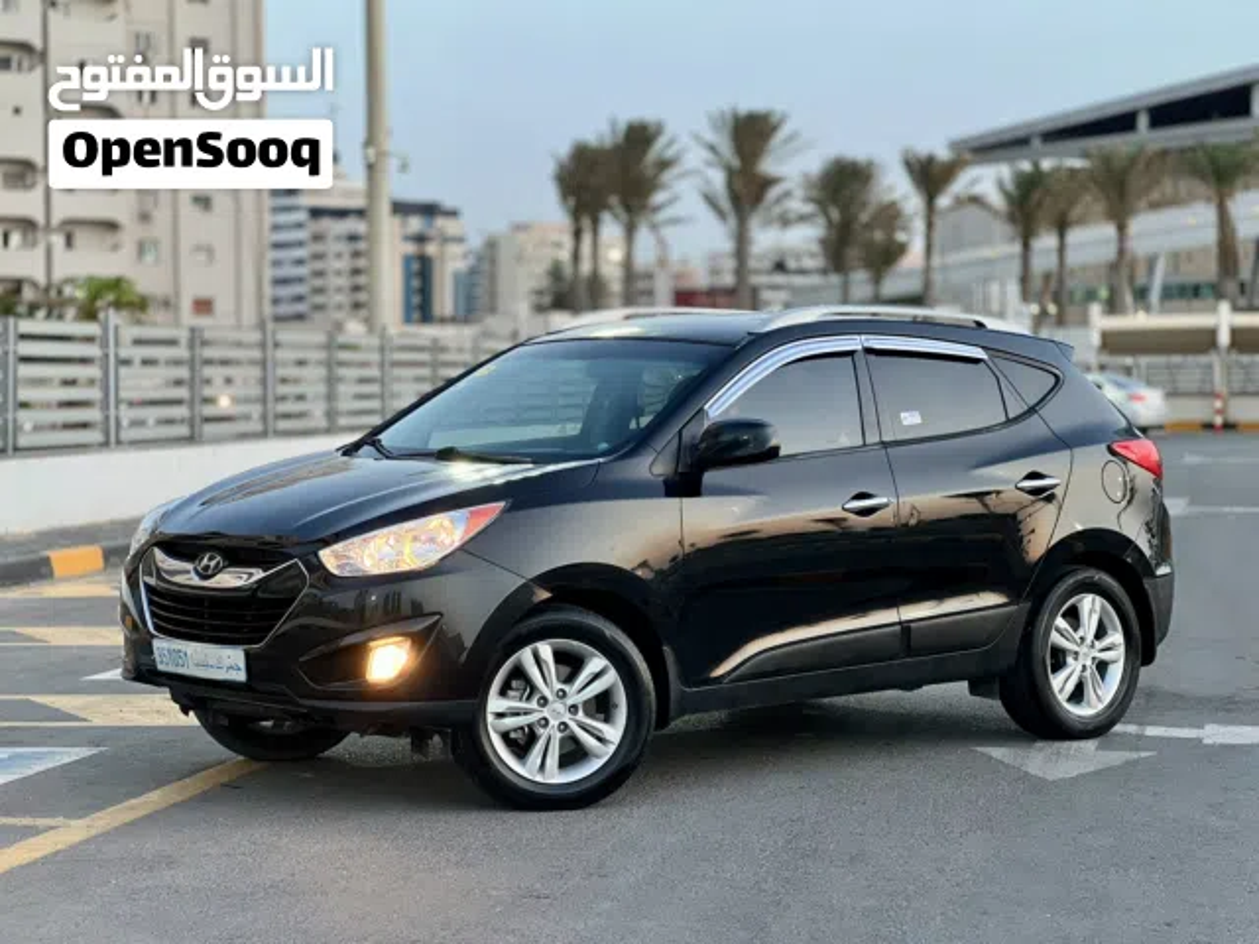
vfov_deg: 19.1
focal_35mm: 77
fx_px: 2801
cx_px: 630
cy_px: 472
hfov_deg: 25.3
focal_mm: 9
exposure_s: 1/77
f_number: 2.8
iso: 250
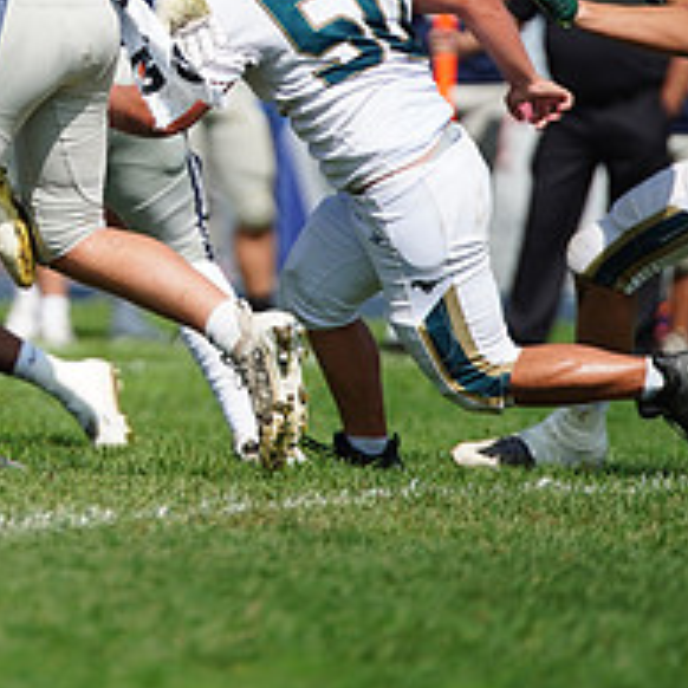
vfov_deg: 2.3
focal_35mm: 761
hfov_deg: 2.3
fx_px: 17112
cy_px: 20
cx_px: -149
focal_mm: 300
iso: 500
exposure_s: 1/8000
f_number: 2.8
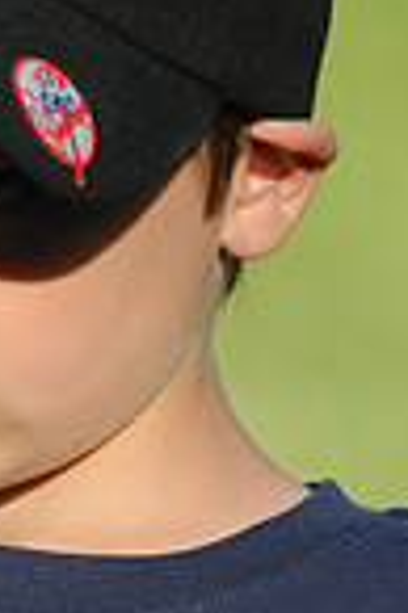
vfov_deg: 1.2
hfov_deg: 0.8
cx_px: -301
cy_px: 928
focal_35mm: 1791
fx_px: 30517
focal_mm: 300
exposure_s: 1/4000
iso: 800
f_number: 4
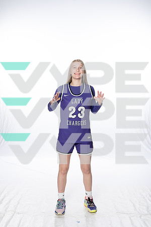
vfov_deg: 38.2
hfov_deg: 26.0
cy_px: 114
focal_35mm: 52
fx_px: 327
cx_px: 76
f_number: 8
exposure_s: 1/250
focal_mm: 52
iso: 800
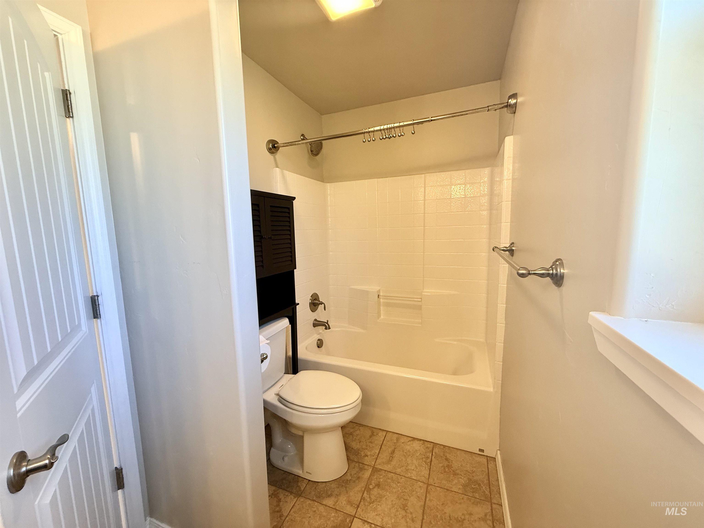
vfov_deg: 85.7
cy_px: 264
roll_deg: +2.3
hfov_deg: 102.1
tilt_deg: -7.0
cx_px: 352
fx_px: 285
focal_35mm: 14
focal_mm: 2.22
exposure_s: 1/60
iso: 200
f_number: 2.2
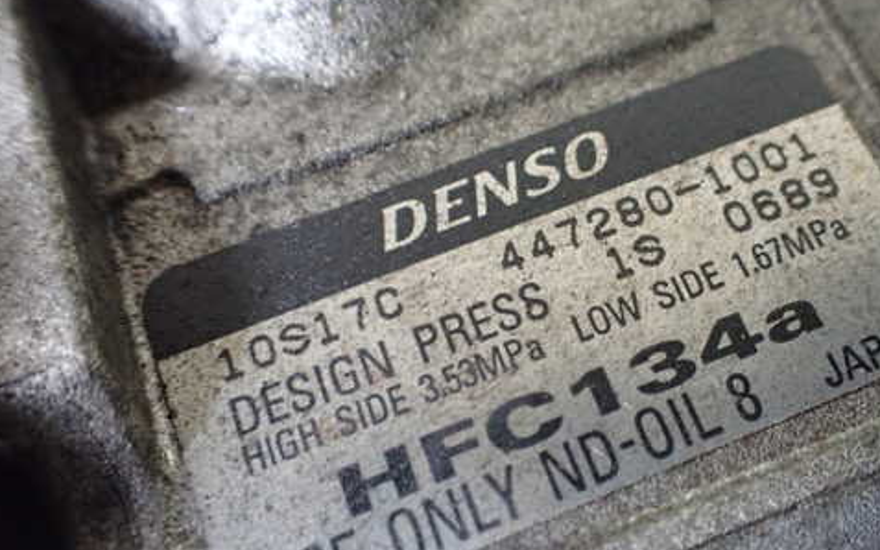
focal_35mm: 40
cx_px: 541
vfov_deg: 32.0
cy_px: 286
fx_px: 959
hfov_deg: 48.9
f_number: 2.3
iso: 800
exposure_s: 1/50
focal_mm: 5.4
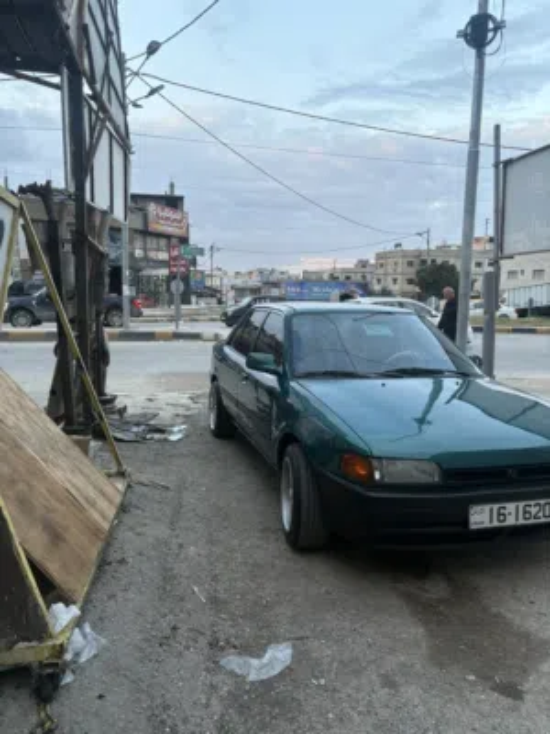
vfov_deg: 67.3
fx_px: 551
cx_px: 275
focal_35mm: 26
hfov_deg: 53.1
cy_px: 367
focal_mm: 5.96
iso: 64
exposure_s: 1/122
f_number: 1.6
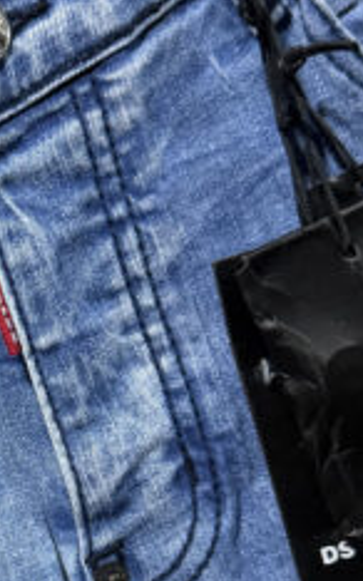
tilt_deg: -11.0
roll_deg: +19.6
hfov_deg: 14.2
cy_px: 474
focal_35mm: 87
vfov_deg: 23.4
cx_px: -157
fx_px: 1379
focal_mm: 6.76
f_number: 1.78
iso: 500
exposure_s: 1/60
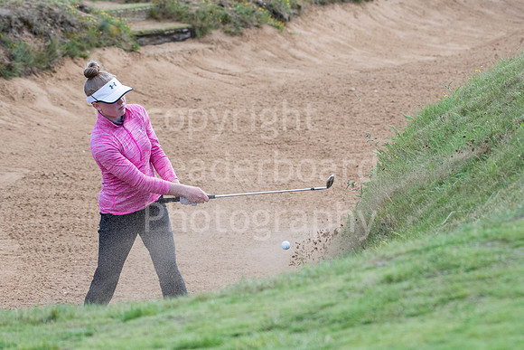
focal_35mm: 300
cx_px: 262
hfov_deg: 6.9
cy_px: 175
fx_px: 4367
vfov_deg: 4.6
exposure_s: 1/1600
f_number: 5.6
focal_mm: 200
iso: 1000
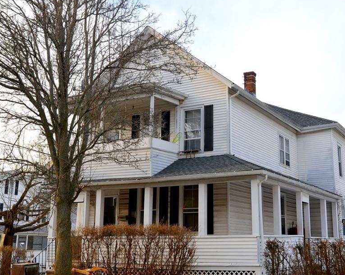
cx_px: 202
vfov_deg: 33.4
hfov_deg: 41.0
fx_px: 459
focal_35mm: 45
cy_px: 124
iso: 100
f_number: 5.6
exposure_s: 1/250
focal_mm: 24
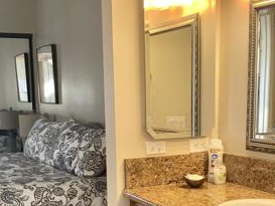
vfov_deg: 23.6
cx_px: 173
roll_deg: +0.1
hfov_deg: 31.5
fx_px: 485
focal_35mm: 61
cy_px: 174
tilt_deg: -9.1
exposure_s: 1/120
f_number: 1.8
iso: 50
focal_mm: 4.25
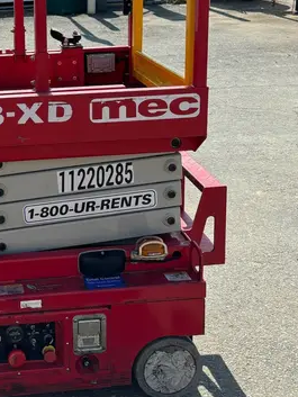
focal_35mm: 54
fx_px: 619
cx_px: -2
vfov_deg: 33.9
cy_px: 52
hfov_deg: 25.7
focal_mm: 5.96
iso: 50
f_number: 1.6
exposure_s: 1/2151
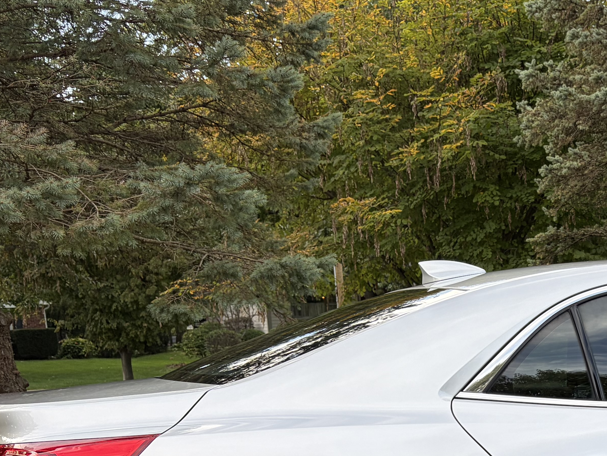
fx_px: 1087
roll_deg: +3.8
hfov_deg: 28.9
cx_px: 628
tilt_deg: -7.4
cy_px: 476
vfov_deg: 22.6
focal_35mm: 62
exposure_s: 1/215
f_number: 1.6
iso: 40
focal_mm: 5.96
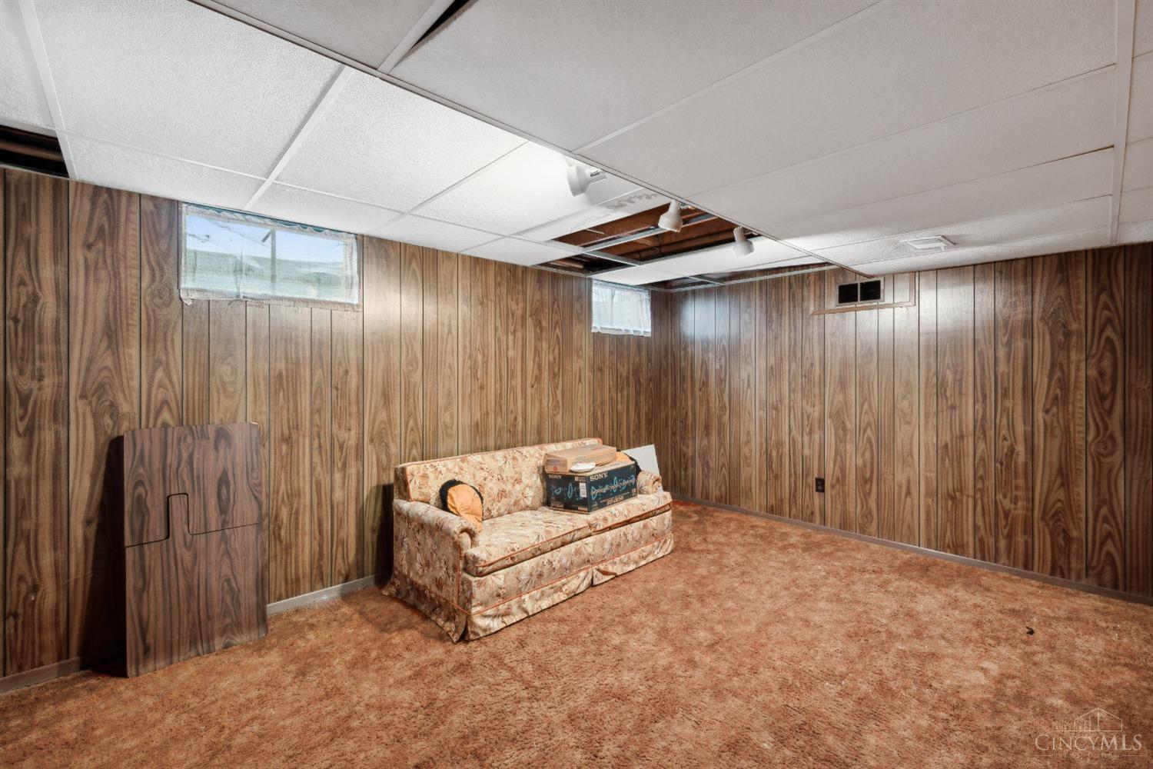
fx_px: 480
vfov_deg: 77.3
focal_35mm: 15
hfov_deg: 100.4
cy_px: 384
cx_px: 576
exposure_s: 1/4
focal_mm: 15
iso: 100
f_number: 8
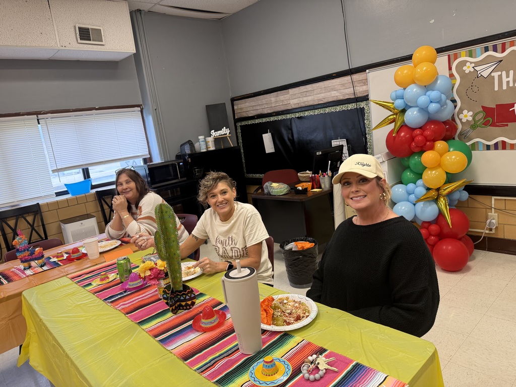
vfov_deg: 56.8
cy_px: 194
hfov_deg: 71.6
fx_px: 358
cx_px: 258
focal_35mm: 24
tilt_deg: -10.5
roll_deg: +6.8
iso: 160
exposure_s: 1/120
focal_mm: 6.76
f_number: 1.78
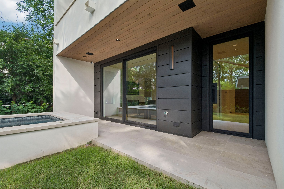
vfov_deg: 77.3
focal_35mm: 15
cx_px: 142
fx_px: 118
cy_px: 94
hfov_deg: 100.4
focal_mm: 10
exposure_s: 1/125
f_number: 8
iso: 400
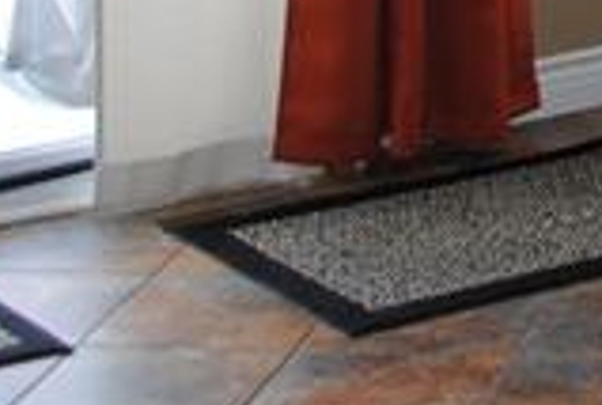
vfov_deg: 7.5
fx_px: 2918
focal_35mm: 174
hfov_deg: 9.9
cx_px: 1586
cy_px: -517
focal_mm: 18
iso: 200
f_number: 3.5
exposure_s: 1/60
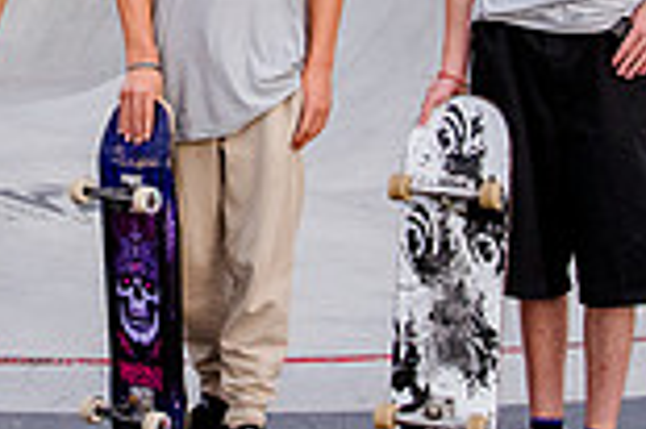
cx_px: 49
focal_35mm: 134
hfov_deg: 15.1
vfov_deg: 10.1
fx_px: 2402
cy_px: -82
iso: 2500
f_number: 9
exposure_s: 1/400
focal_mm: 32
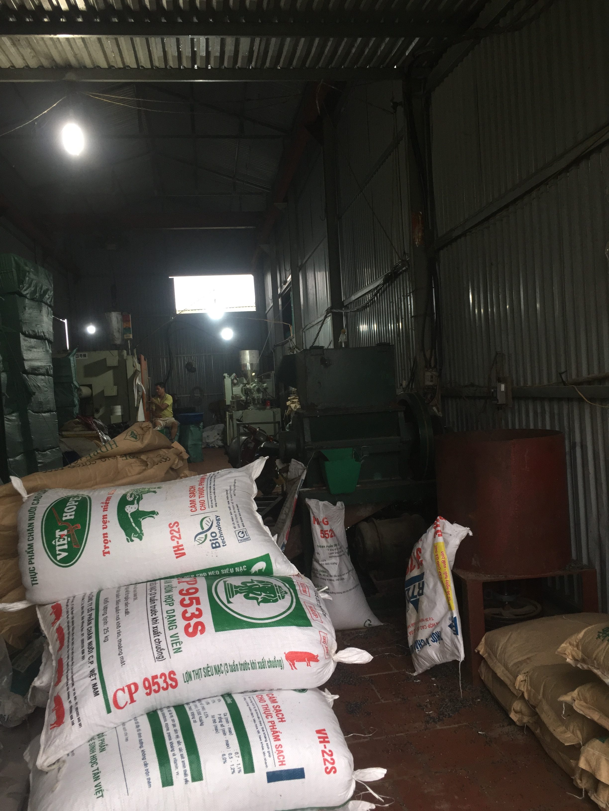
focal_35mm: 29
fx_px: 680
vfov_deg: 61.7
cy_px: 406
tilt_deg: -1.5
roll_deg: +2.0
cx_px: 304
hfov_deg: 48.2
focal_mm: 4.15
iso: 64
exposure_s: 1/33
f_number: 2.2
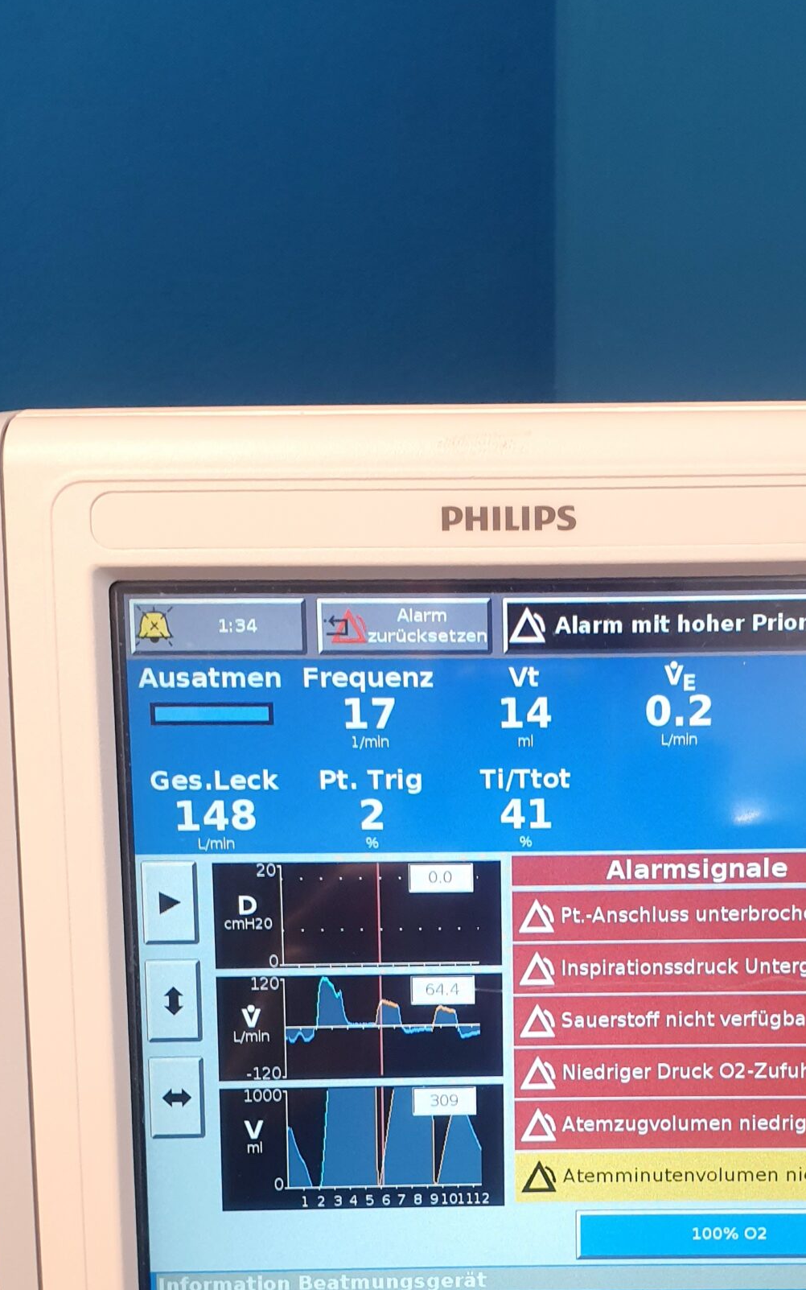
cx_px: 545
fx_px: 1546
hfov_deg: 29.0
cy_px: 944
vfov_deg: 44.0
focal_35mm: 44
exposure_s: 1/50
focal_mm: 4.3
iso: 160
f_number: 2.4
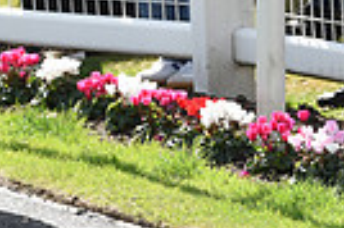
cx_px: -82
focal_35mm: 673
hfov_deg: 3.1
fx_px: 6423
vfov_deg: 2.0
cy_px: -245
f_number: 5.6
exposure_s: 1/1250
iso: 500
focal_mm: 155
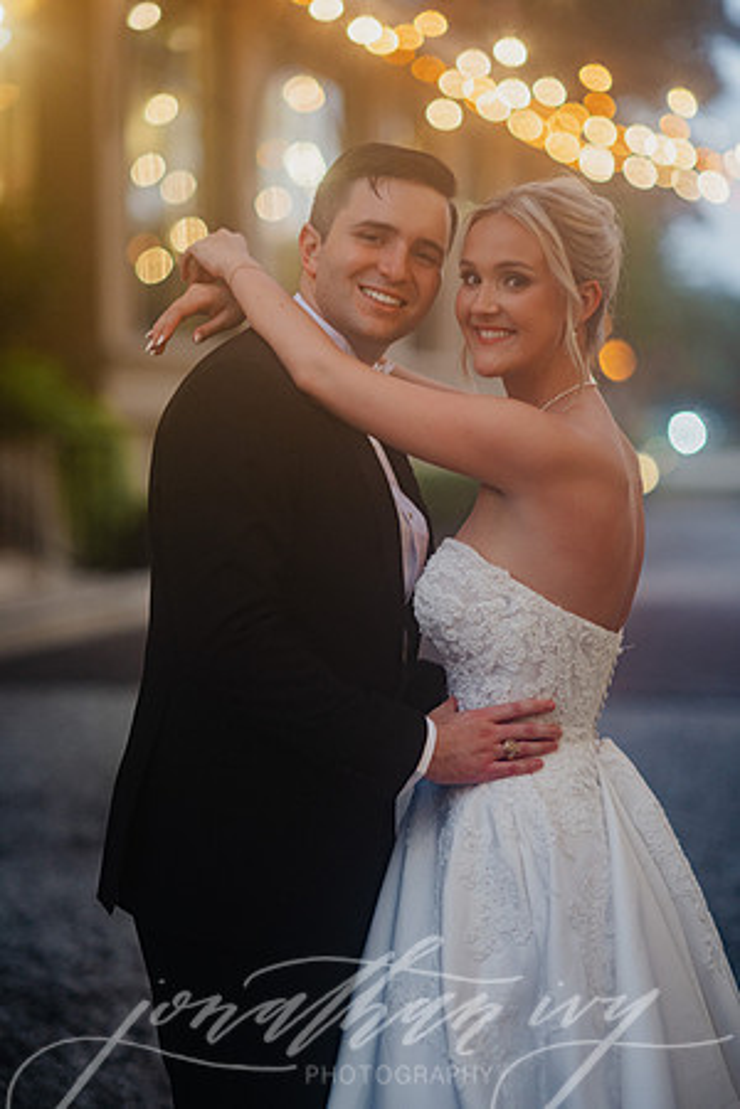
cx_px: 370
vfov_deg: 23.9
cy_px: 554
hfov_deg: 16.1
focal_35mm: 85
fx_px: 2621
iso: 500
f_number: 1.8
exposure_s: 1/80
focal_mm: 85
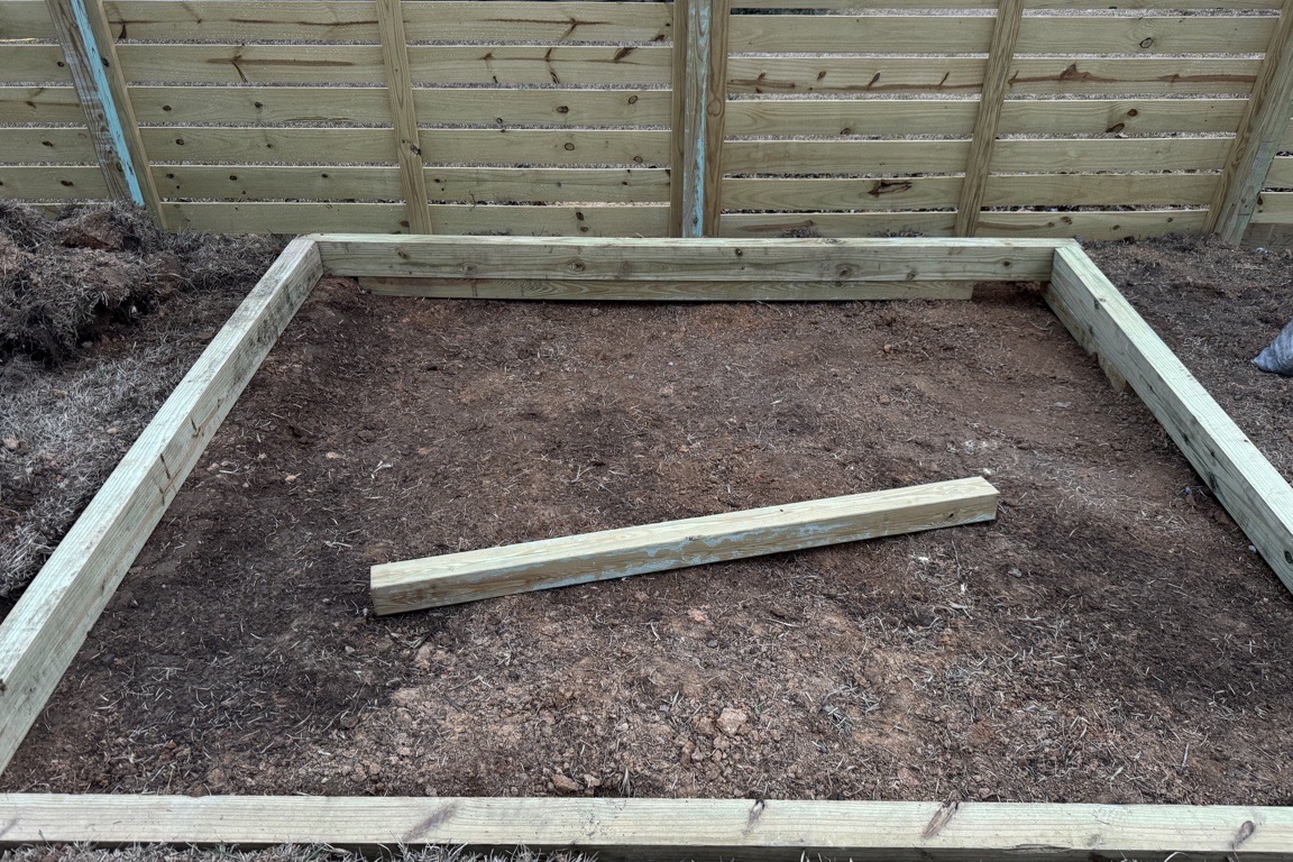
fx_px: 934
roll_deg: -1.2
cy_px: 450
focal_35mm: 26
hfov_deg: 69.4
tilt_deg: -36.3
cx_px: 655
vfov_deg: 49.5
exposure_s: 1/60
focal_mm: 6.76
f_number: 1.78
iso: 250
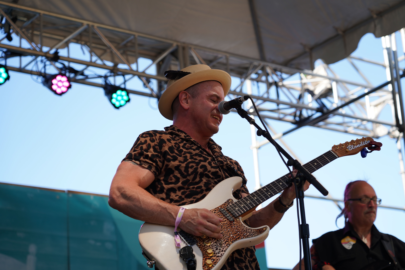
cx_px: 202
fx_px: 967
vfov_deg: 15.9
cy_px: 135
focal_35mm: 86
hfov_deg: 23.6
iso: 100
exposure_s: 1/200
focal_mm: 86
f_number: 4.5
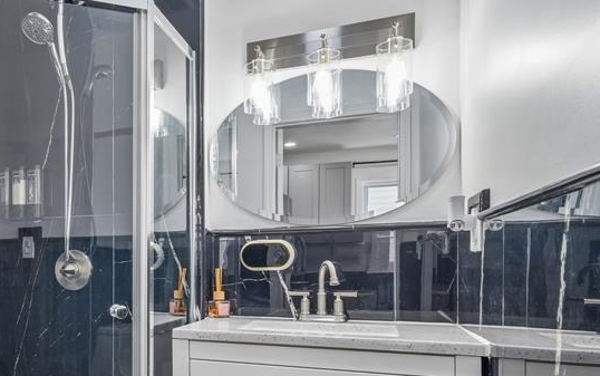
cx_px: 103
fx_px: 507
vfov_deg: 39.7
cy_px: 273
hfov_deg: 55.9
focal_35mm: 31
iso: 400
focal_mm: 16
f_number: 8
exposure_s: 1/8
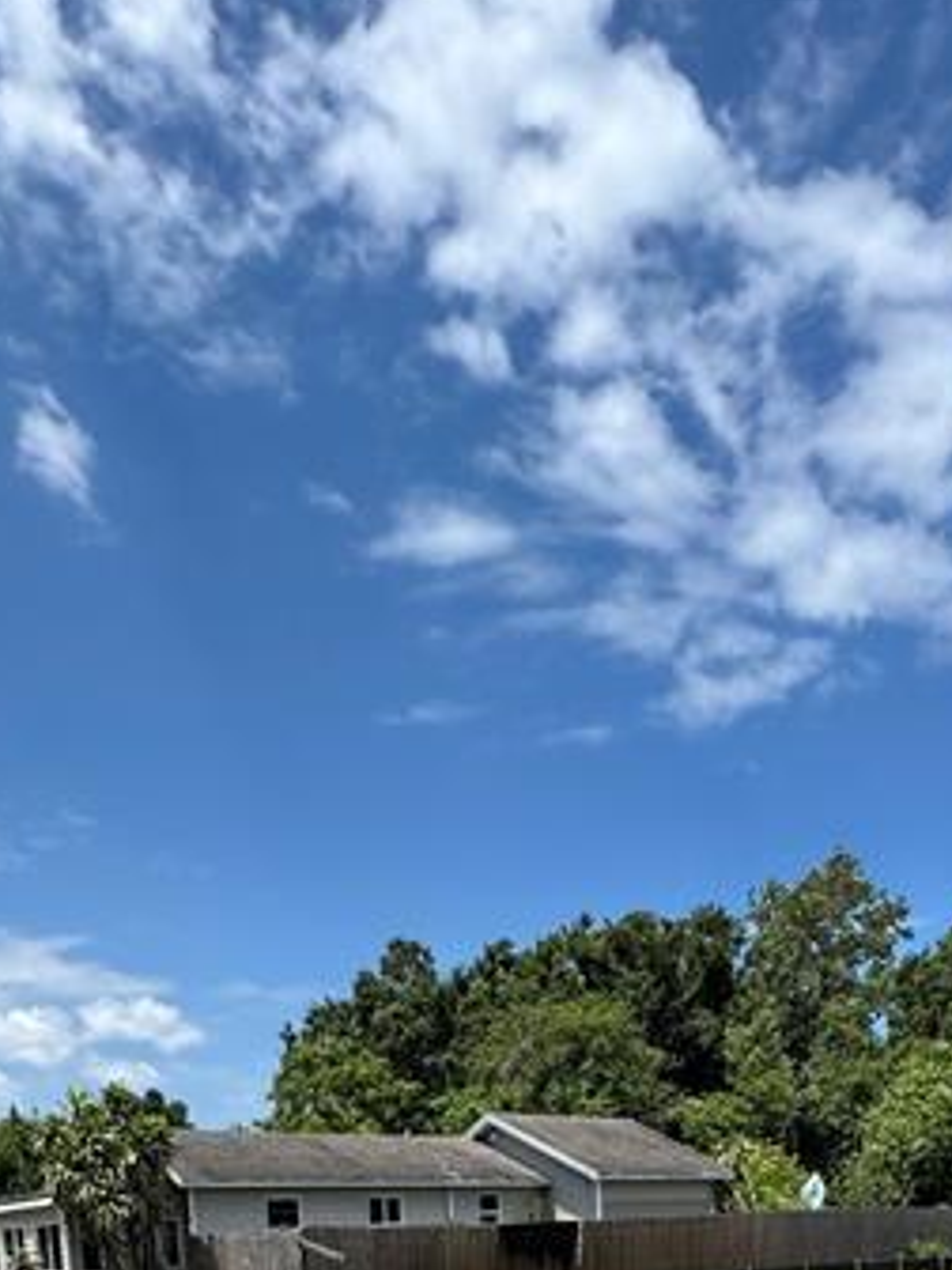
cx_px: 521
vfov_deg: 43.0
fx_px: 1173
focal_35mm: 32
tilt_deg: -8.4
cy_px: 1425
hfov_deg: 44.1
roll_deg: +3.1
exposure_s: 1/1420
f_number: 2.2
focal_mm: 2.22
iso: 50
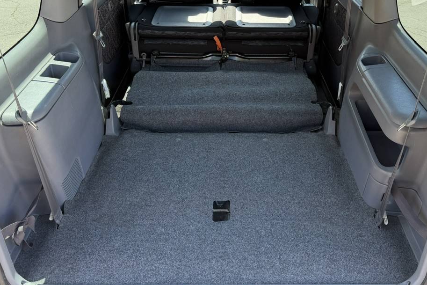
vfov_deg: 37.2
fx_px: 415
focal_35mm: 35
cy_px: 80
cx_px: 236
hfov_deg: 54.3
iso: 80
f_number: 1.78
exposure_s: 1/183
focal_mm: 6.76
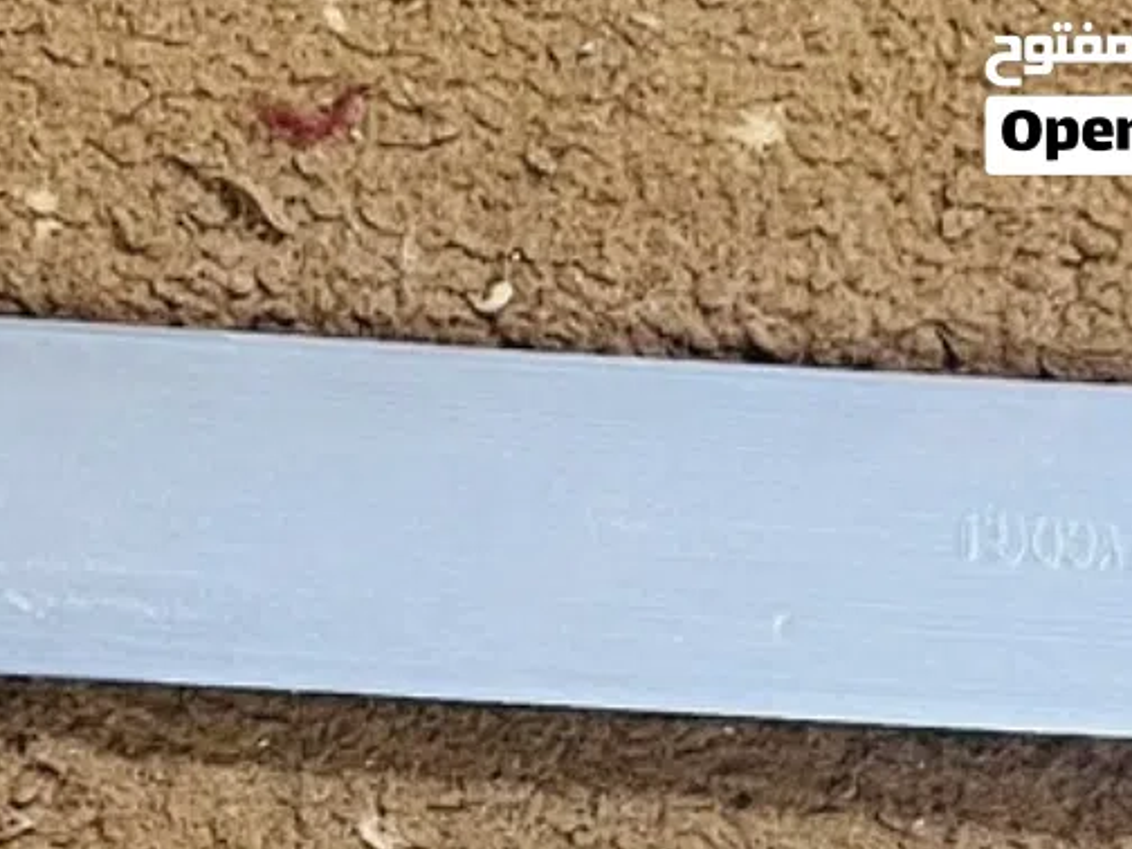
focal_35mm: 33
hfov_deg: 55.1
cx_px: 647
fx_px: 1079
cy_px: 499
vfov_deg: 42.8
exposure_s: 1/60
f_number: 1.5
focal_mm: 5.7
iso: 250
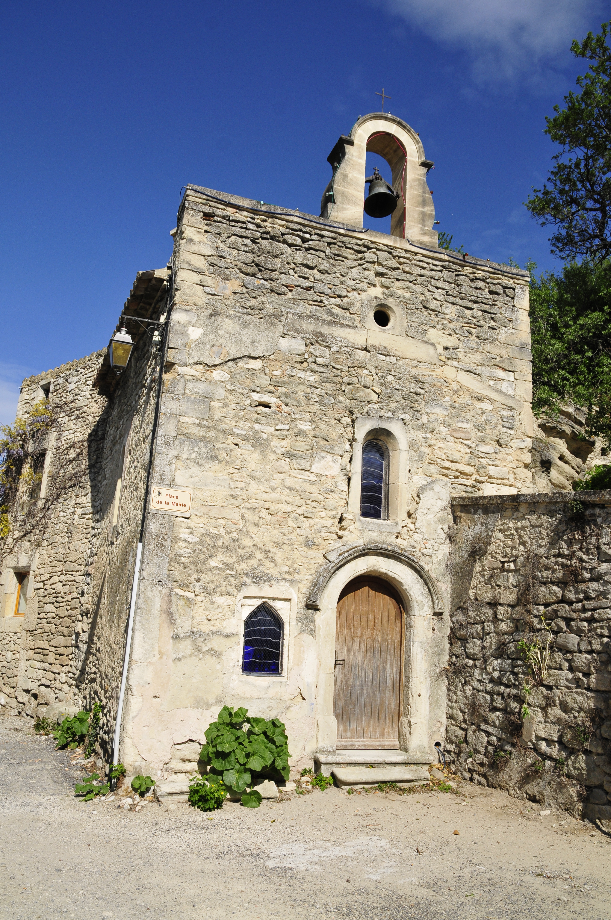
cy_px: 460
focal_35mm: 28
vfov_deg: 64.6
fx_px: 727
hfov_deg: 45.6
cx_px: 306
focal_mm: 19
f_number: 7.1
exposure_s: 1/1600
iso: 400
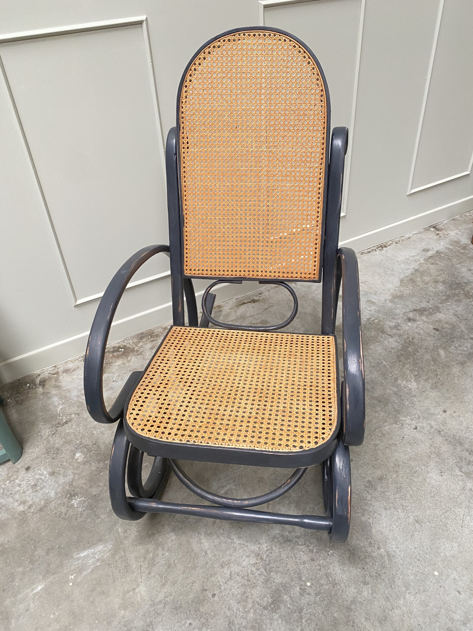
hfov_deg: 53.1
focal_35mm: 26
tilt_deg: -37.7
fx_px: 474
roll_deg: +3.8
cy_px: 316
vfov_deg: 67.3
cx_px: 236
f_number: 1.8
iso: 160
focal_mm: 4.25
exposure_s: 1/60
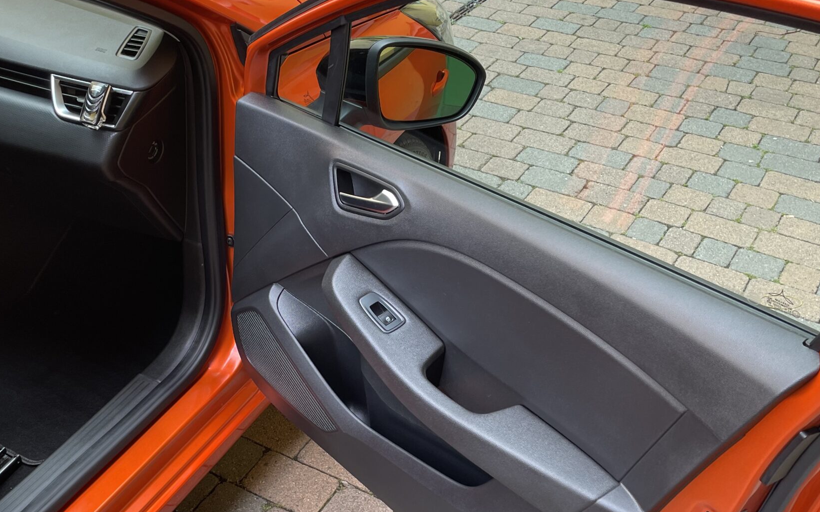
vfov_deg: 29.8
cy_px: 306
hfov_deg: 45.5
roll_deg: +1.1
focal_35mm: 43
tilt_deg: -38.0
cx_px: 276
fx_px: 961
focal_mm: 4.2
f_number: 1.6
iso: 32
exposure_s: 1/121
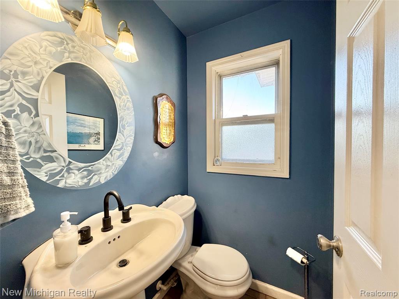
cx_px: 200
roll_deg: +0.3
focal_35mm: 14
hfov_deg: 102.1
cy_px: 150
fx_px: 161
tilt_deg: -0.8
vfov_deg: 85.7
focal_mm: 2.22
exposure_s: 1/120
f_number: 2.2
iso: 160
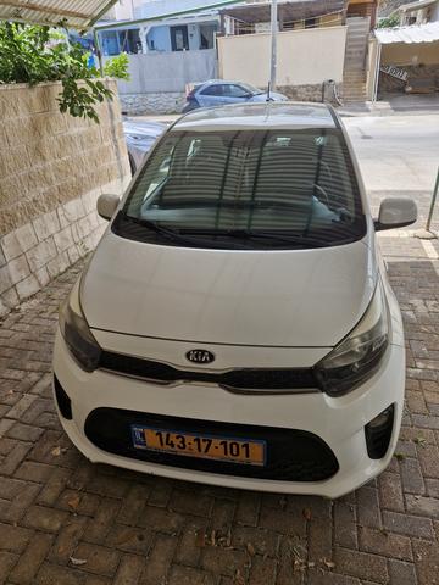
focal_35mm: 23
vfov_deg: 73.9
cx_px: 220
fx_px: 389
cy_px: 292
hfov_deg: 58.9
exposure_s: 1/472
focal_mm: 5.54
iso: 50
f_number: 1.8
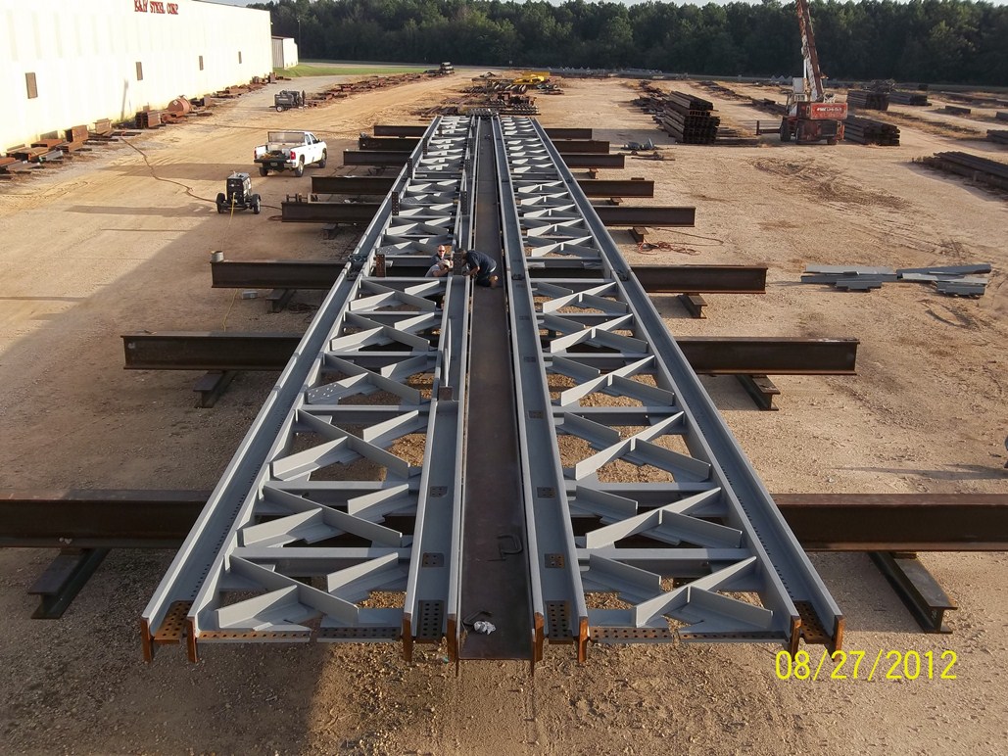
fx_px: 1078
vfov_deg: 38.7
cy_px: 378
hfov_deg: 50.1
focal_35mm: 37
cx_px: 504
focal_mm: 6.6
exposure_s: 1/320
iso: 80
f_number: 4
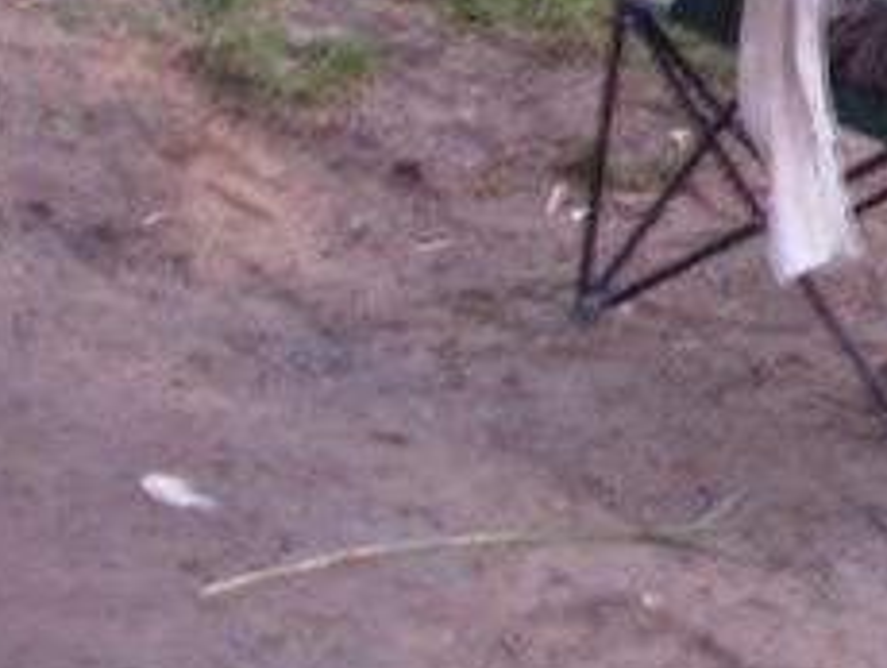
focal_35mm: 132
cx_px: 1458
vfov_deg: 10.9
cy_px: -313
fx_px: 3386
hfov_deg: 13.7
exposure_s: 1/3.5
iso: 119
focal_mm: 6.3
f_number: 2.9
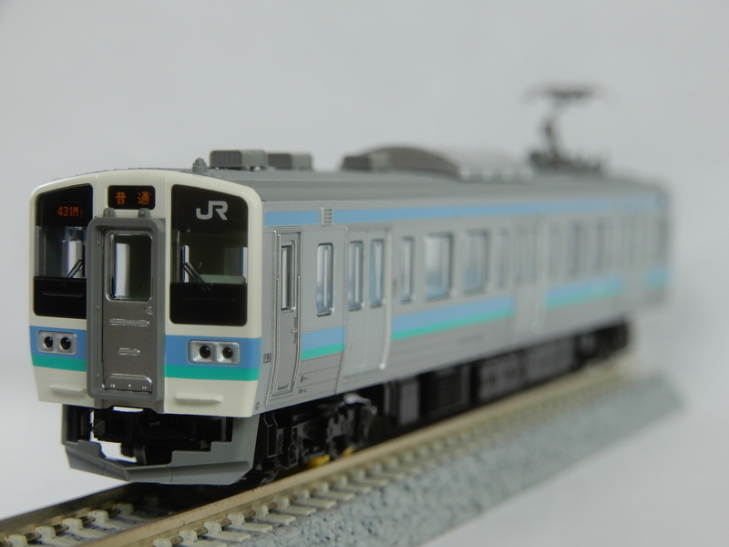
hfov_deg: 23.0
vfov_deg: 17.4
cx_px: 364
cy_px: 274
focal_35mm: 85
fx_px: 1790
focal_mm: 15.2
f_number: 5
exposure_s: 1/60
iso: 160
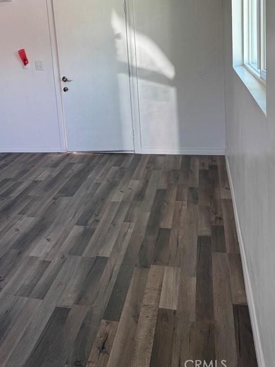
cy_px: 105
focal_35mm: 35
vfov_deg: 51.0
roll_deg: +3.5
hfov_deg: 40.1
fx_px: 371
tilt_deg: -8.7
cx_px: 86
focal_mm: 6.76
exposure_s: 1/121
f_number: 1.78
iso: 64
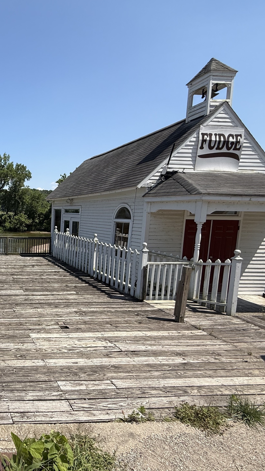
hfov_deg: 42.4
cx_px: -26
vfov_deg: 83.8
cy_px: 239
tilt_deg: -6.0
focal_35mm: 21
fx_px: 262
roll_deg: -1.2
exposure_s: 1/1613
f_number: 2.2
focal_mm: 2.22
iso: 50
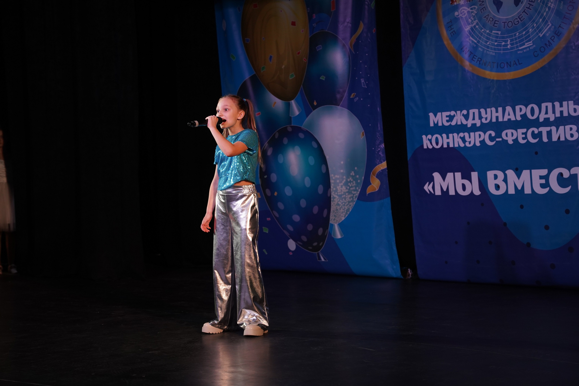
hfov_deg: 29.2
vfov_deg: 19.7
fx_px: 1110
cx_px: 290
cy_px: 193
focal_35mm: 69
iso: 1600
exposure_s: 1/400
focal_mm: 69
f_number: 4
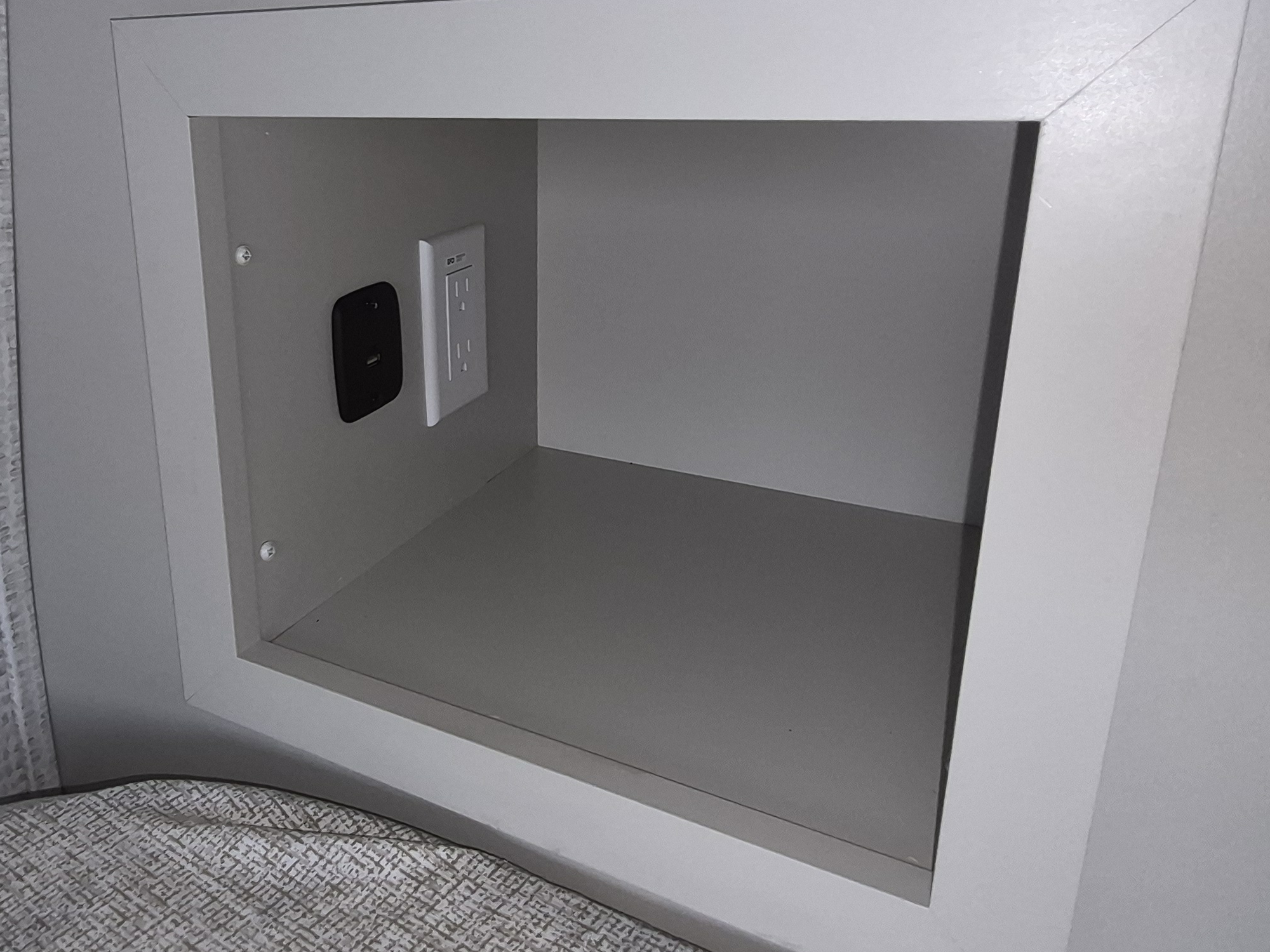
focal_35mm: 26
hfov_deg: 65.7
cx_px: 434
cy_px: 377
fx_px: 954
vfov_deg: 52.7
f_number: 2.2
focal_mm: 1.74
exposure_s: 1/60
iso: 100
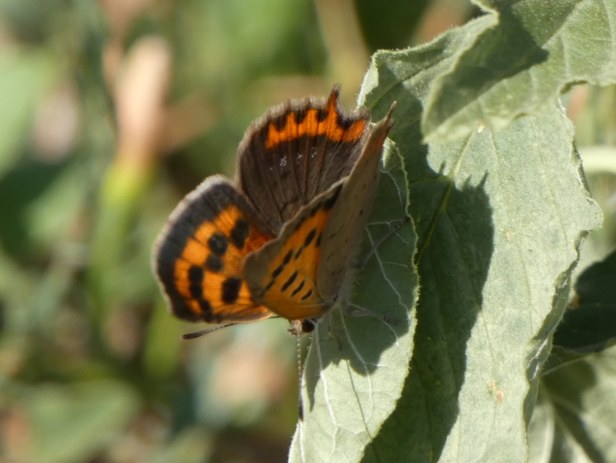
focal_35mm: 600
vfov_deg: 2.5
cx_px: 308
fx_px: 10679
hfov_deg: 3.3
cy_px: 232
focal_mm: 107.6
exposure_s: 1/100
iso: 80
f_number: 5.6
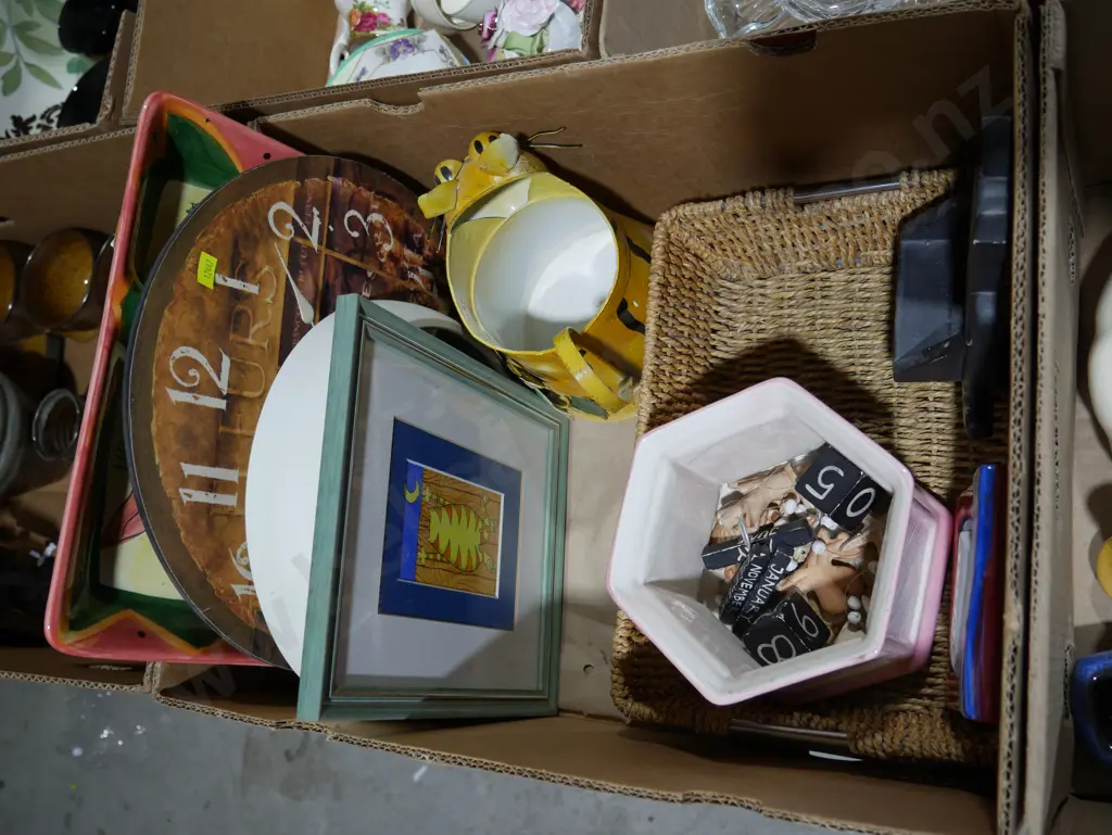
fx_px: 1028
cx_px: 556
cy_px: 418
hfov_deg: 56.8
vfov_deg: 44.2
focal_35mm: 32
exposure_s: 1/80
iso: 200
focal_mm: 16
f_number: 3.6
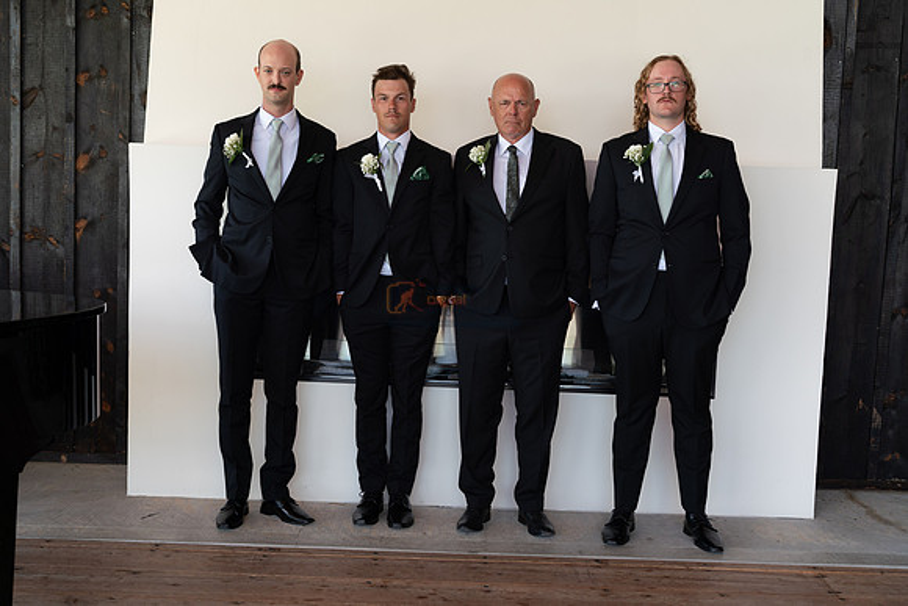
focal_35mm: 43
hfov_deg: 45.4
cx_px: 454
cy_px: 303
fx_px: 1085
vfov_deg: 31.2
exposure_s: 1/400
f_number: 3.2
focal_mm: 43
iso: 400
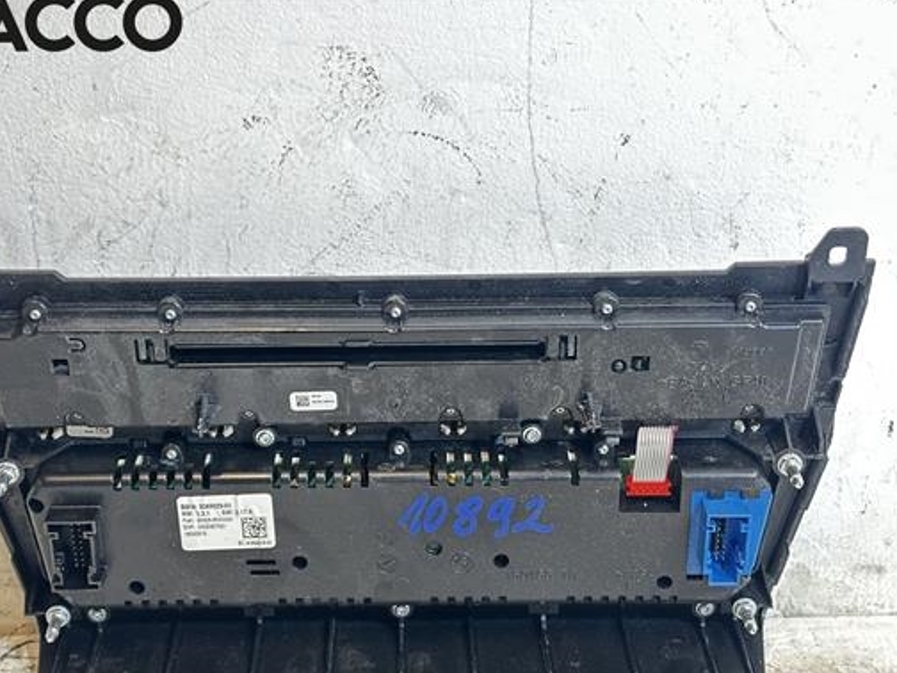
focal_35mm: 61
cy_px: 418
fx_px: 1581
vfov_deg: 24.0
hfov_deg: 31.7
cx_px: 409
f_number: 1.78
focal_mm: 6.86
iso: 320
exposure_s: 1/33
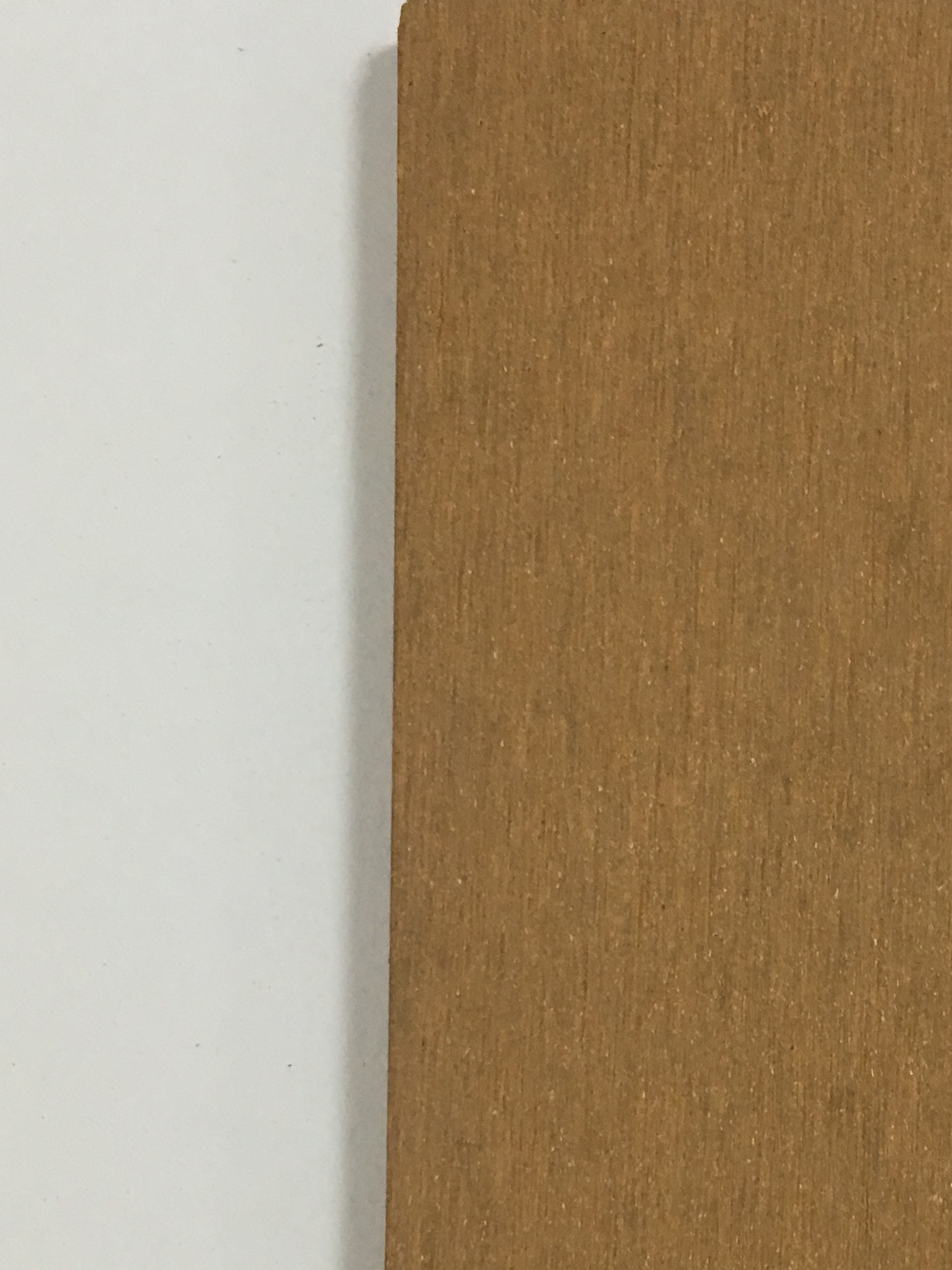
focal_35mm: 58
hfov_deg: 24.6
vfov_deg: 33.2
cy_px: 741
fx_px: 2127
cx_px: 819
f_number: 2.2
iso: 100
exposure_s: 1/33
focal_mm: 4.15
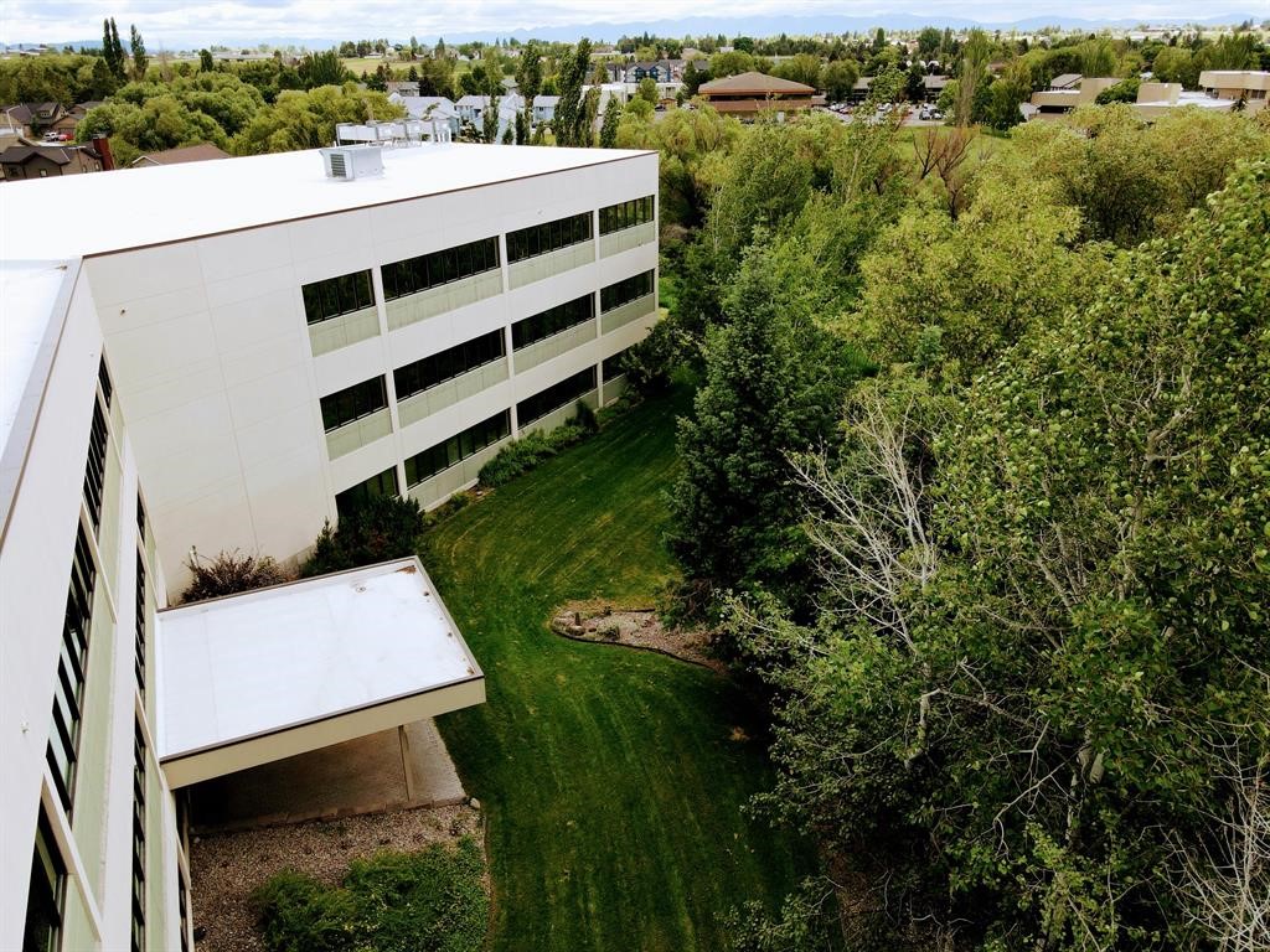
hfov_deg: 71.6
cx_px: 635
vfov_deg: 56.8
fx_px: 881
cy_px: 476
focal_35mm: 24
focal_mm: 4.5
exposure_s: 1/160
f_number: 2.8
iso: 100
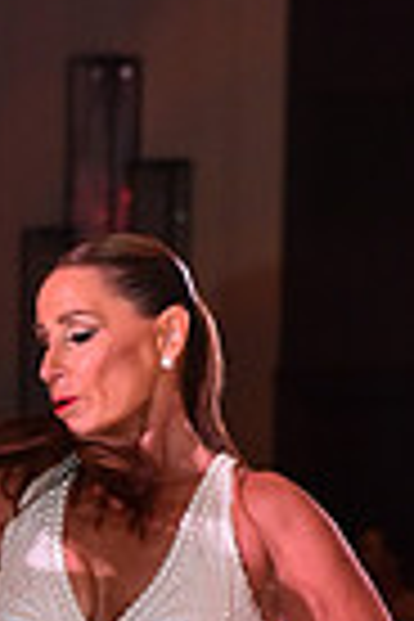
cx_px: -164
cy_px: 837
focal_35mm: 419
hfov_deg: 3.3
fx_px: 7227
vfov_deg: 4.9
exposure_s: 1/320
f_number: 5.6
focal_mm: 100
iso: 2500
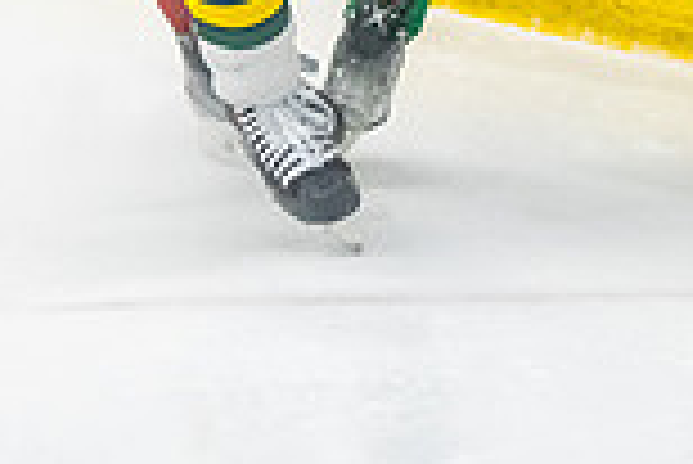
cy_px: -455
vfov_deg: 3.2
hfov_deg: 4.9
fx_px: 8150
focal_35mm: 423
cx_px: 706
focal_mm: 90
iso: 3200
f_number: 2.8
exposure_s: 1/800
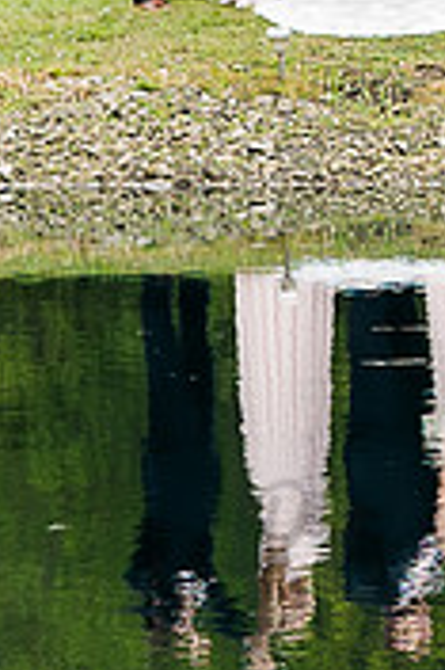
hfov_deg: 3.2
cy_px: -52
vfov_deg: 4.9
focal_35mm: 419
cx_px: 920
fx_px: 7784
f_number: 4.5
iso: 100
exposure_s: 1/125
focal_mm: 28
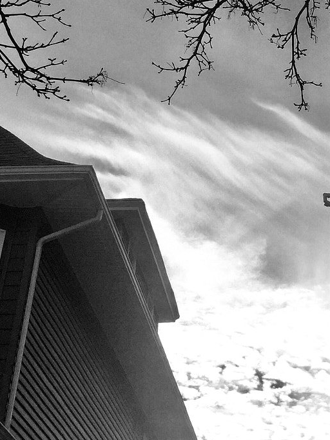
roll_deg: +0.2
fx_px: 864
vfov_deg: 28.1
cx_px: 262
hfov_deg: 21.4
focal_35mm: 68
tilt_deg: +37.3
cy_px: 100
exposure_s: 1/1163
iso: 32
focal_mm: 4.15
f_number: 2.2
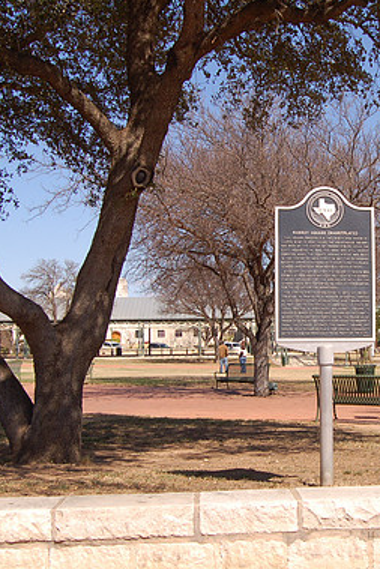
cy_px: 282
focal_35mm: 53
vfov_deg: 37.7
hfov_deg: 25.1
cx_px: 321
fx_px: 835
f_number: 9
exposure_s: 1/320
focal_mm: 23
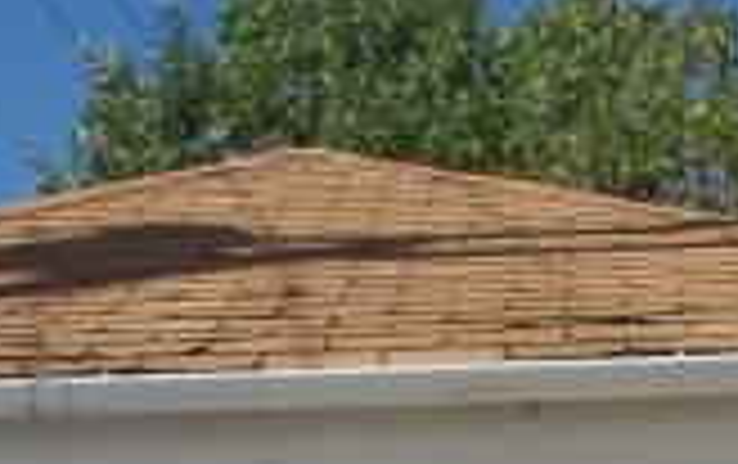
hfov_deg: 15.8
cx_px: 396
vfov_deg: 9.5
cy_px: 820
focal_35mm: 132
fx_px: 2659
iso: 64
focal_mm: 5.7
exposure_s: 1/200
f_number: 8.8
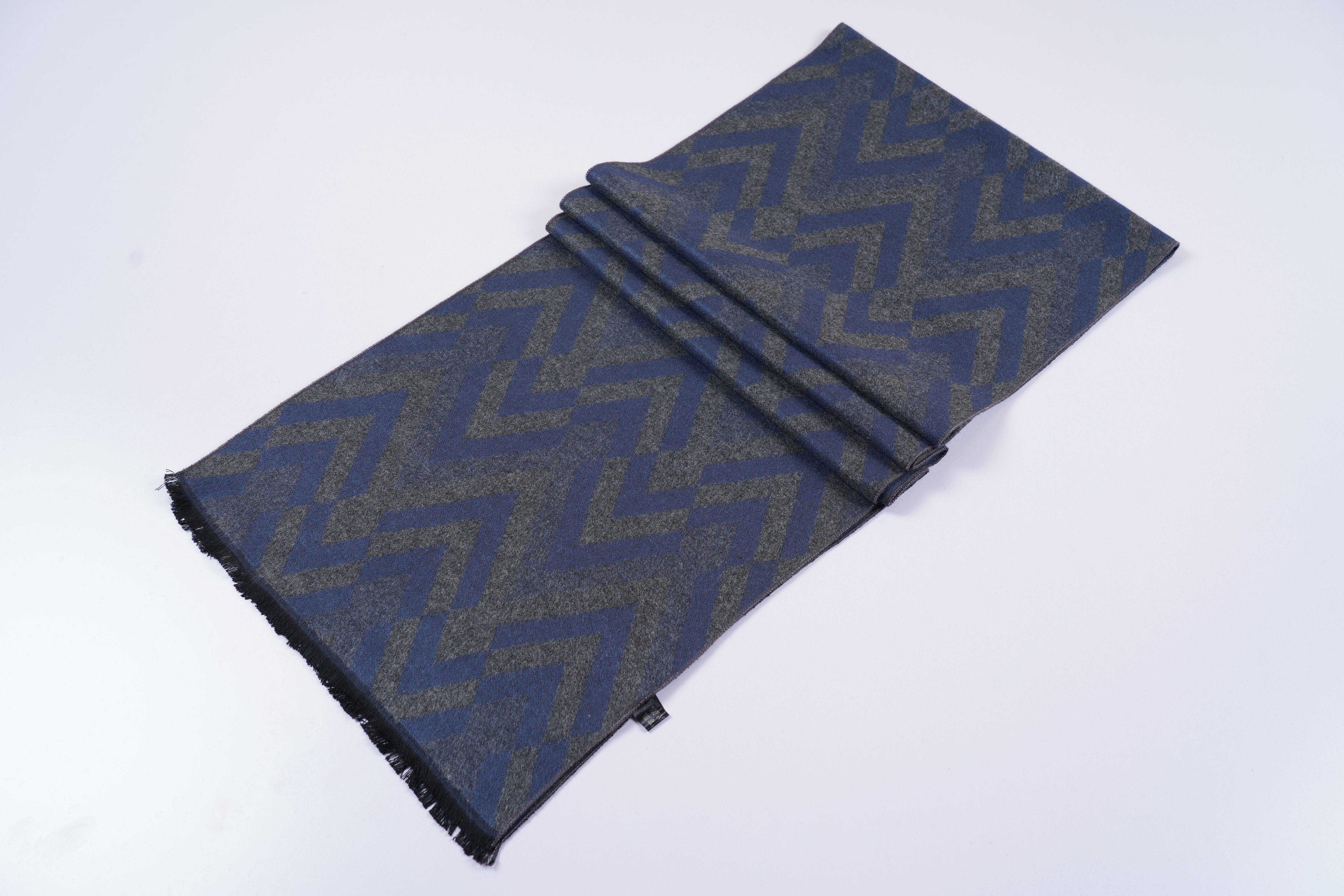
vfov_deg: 40.0
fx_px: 1232
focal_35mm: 33
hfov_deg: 57.2
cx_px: 672
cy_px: 448
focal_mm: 33
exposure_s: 1/125
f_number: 8
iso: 100
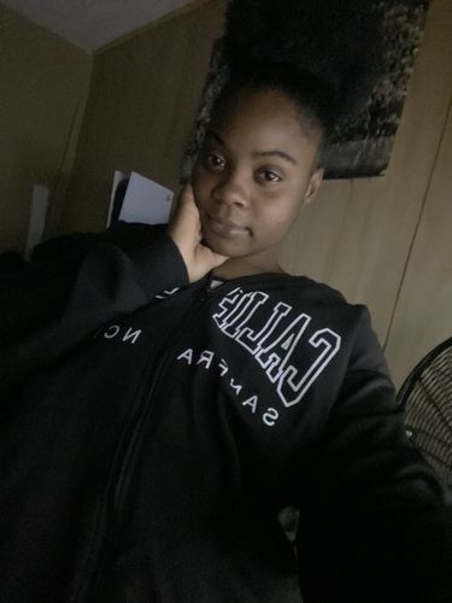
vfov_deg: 73.9
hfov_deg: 58.9
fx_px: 400
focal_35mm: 23
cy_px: 302
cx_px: 226
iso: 2000
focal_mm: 2.71
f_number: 2.2
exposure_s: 1/15
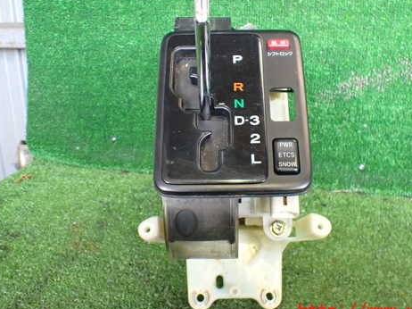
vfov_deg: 36.6
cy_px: 122
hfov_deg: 47.8
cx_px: 232
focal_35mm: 39
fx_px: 464
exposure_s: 1/125
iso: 800
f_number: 2.3
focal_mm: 5.4
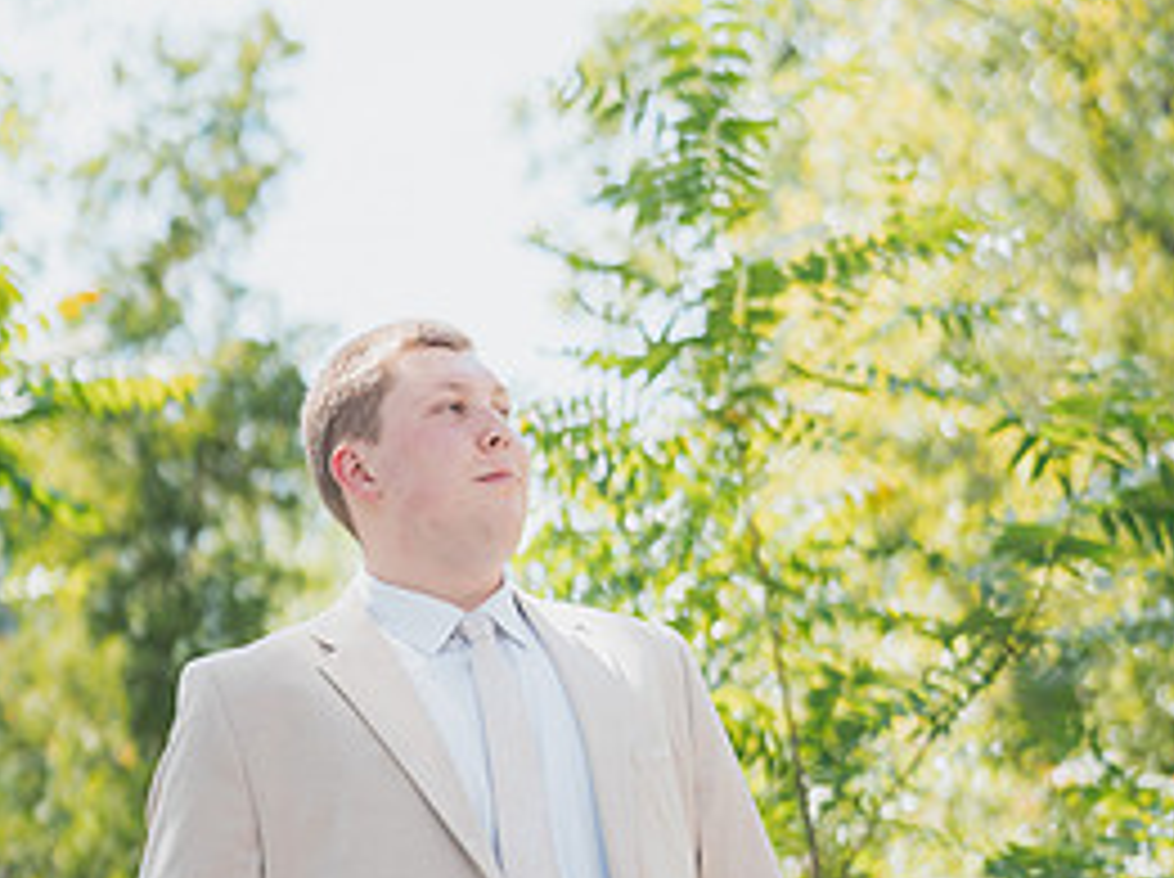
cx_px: 549
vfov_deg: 17.6
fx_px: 2811
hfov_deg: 23.6
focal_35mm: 83
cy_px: 725
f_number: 1.8
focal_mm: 50
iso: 800
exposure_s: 1/5000
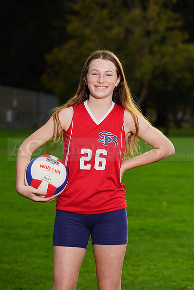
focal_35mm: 189
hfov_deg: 7.3
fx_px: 1527
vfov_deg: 10.9
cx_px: 97
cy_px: 145
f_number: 8
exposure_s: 1/250
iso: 160
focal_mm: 189
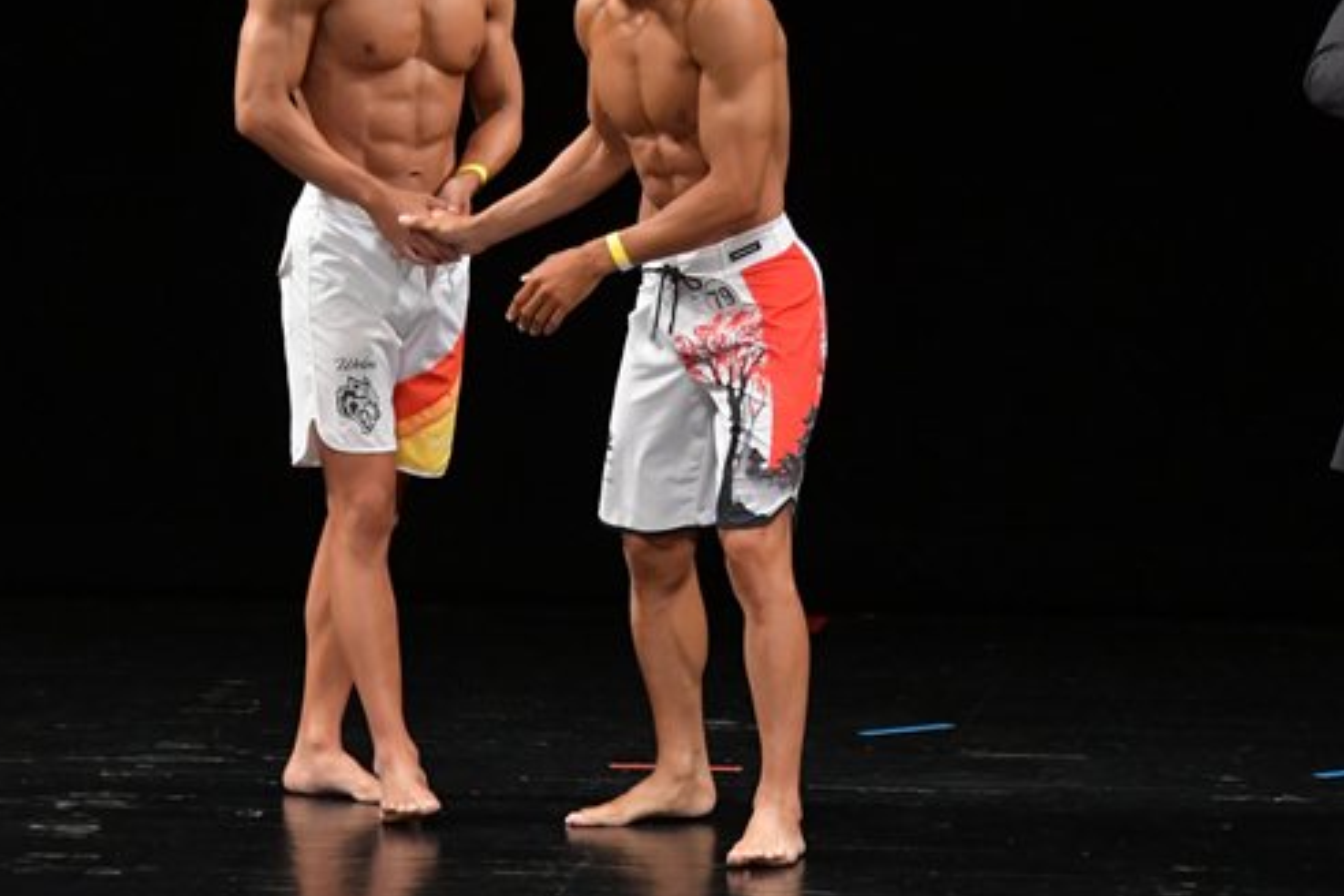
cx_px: 621
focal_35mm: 425
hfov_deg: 4.9
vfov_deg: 3.2
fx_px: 15865
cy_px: 246
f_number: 5.6
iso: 3200
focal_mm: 180
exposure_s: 1/400
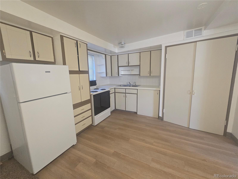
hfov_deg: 106.2
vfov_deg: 89.9
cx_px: 119
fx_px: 89
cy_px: 90
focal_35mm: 13
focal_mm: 2.2
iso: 640
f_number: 2.2
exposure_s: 1/60
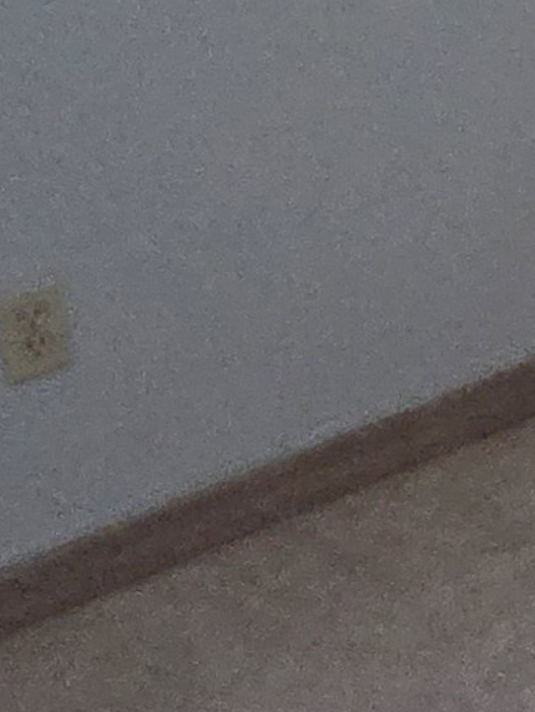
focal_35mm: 91
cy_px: -127
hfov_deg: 10.8
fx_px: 1873
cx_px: 1607
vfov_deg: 20.3
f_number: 2.2
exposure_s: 1/60
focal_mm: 2.2
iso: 400
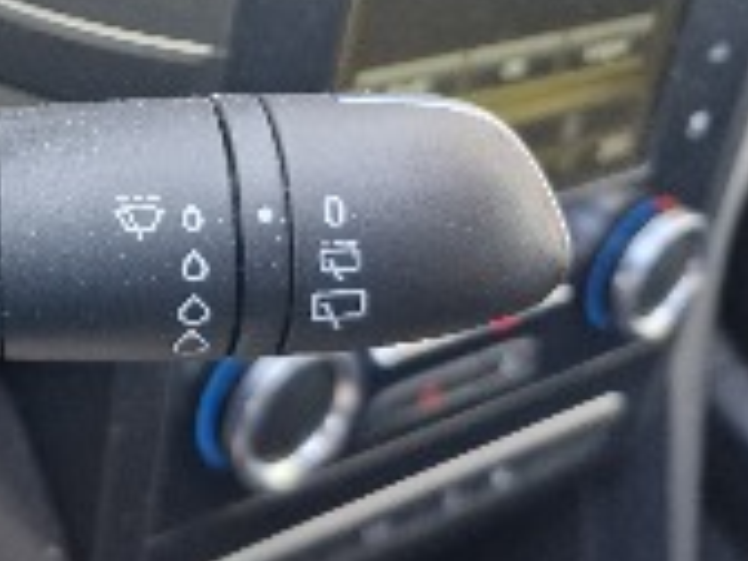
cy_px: 94
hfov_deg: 30.0
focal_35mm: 57
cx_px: -94
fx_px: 1232
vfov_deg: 25.1
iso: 320
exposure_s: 1/100
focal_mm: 5.54
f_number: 1.8
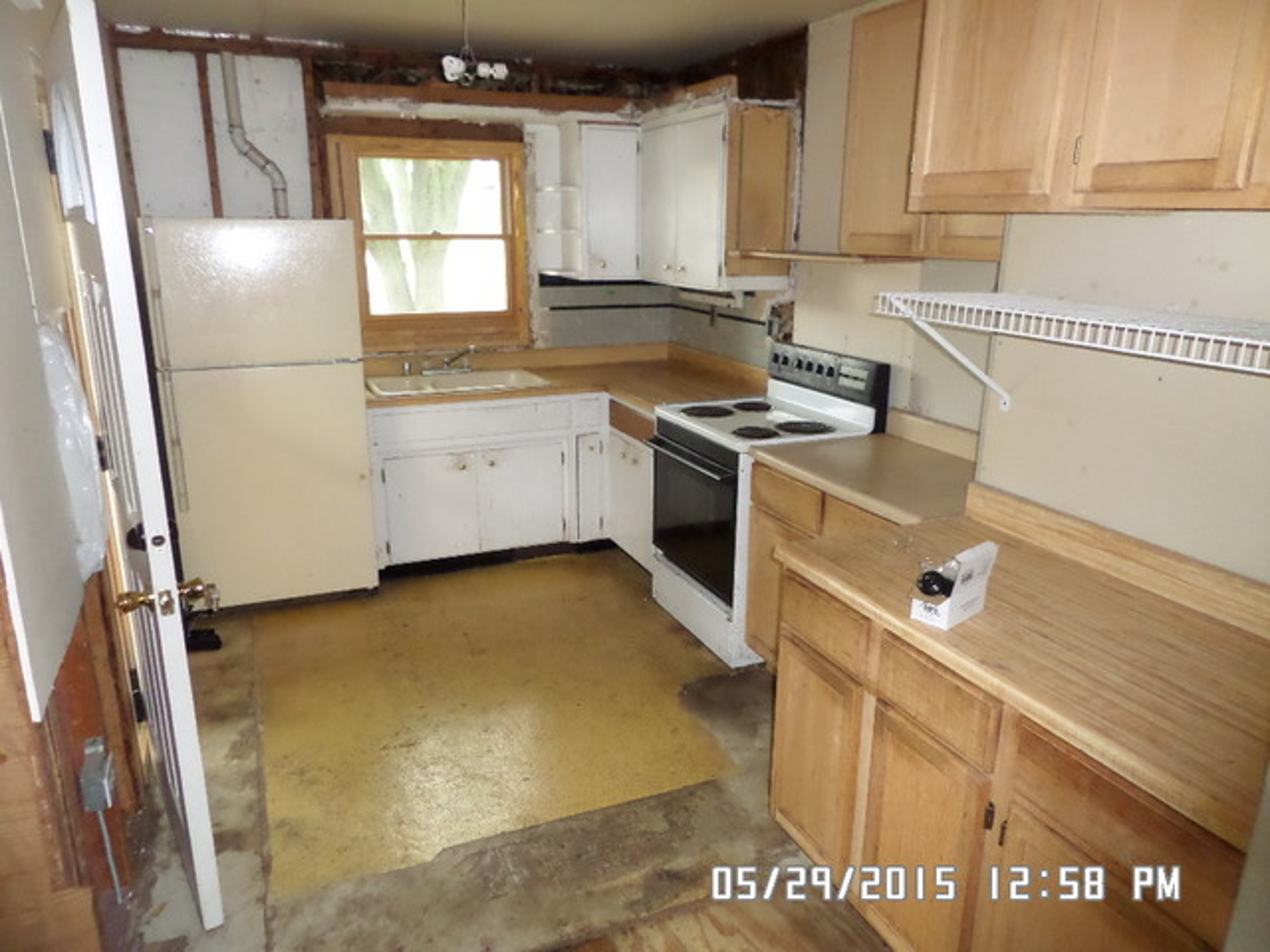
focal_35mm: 24
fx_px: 881
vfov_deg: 56.8
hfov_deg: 71.6
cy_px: 476
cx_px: 635
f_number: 3.1
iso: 400
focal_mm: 4.3
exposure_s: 1/20
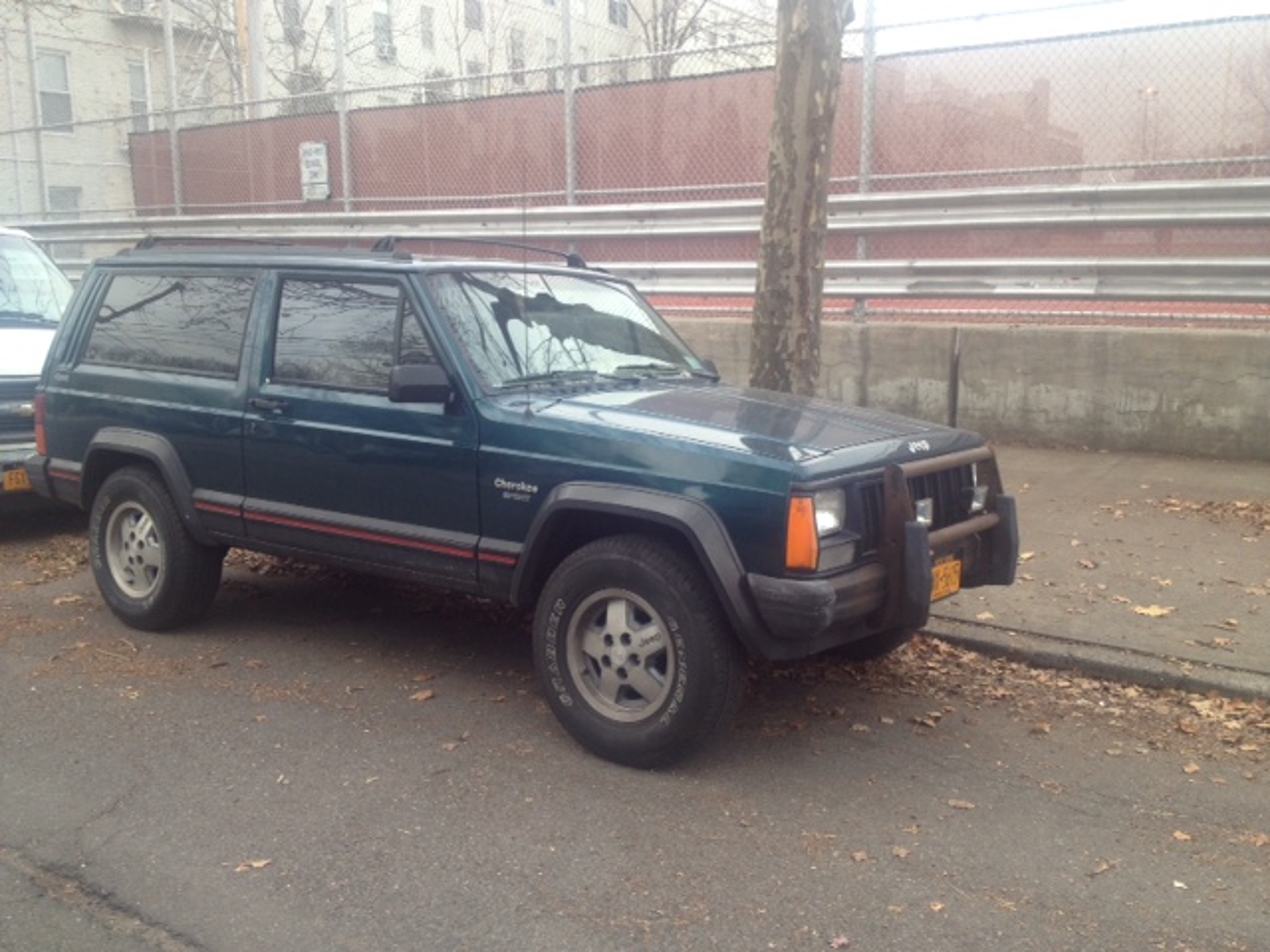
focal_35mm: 35
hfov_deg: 52.6
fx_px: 1284
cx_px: 635
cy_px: 476
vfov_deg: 40.7
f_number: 2.4
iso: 50
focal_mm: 4.28
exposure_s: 1/139
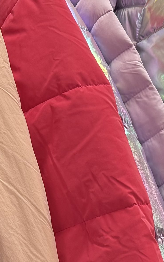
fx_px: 873
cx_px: 112
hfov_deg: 10.7
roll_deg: -3.6
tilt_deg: -5.7
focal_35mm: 122
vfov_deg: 16.9
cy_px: 218
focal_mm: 6.76
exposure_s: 1/60
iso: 160
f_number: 1.78
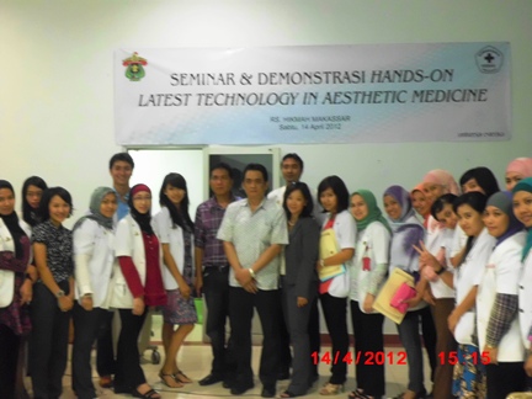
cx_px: 266
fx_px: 722
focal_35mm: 47
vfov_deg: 30.9
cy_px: 200
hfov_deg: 40.4
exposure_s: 1/10
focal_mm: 8.3
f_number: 3.4
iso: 400
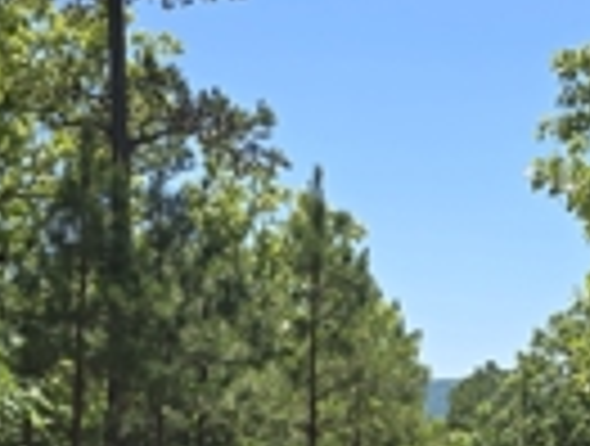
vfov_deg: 20.5
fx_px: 1196
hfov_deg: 27.4
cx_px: 432
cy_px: 437
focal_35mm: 70
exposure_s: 1/626
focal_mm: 6.3
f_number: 1.7
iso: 12
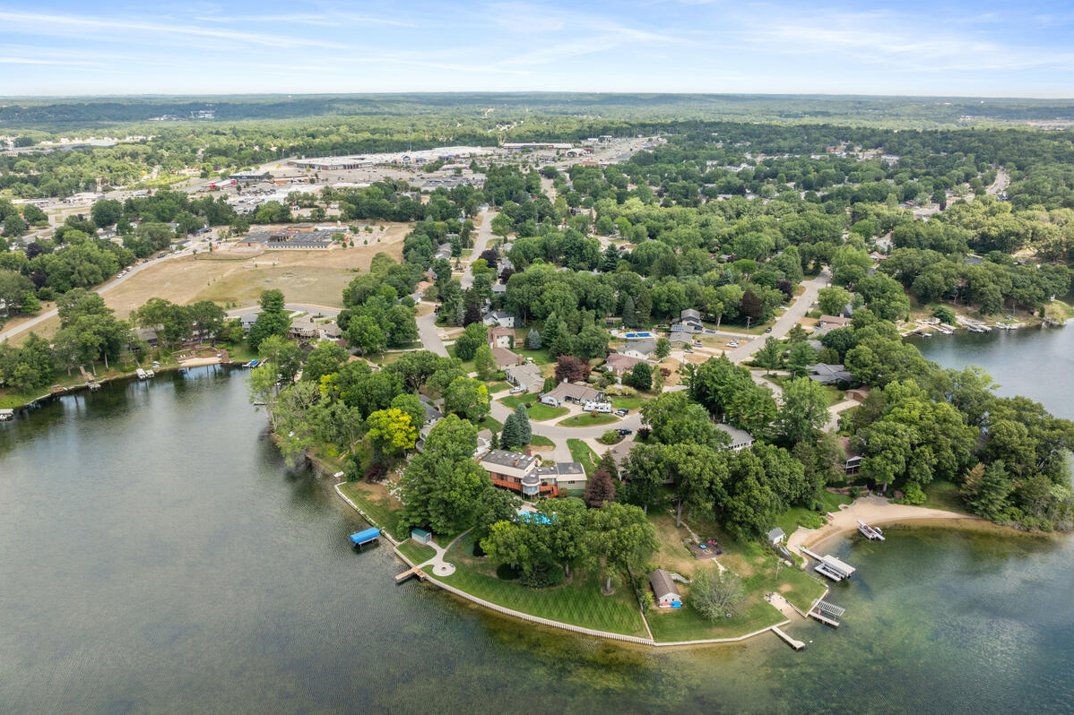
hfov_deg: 71.5
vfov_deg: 51.2
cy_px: 373
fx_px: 746
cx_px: 537
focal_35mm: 25
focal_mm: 12.29
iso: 100
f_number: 8
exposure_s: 1/120
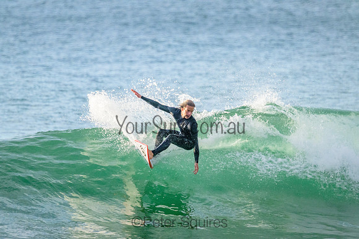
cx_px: 180
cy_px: 120
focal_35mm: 800
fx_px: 7979
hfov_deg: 2.6
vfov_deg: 1.7
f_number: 11
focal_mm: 800
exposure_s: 1/1250
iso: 6400
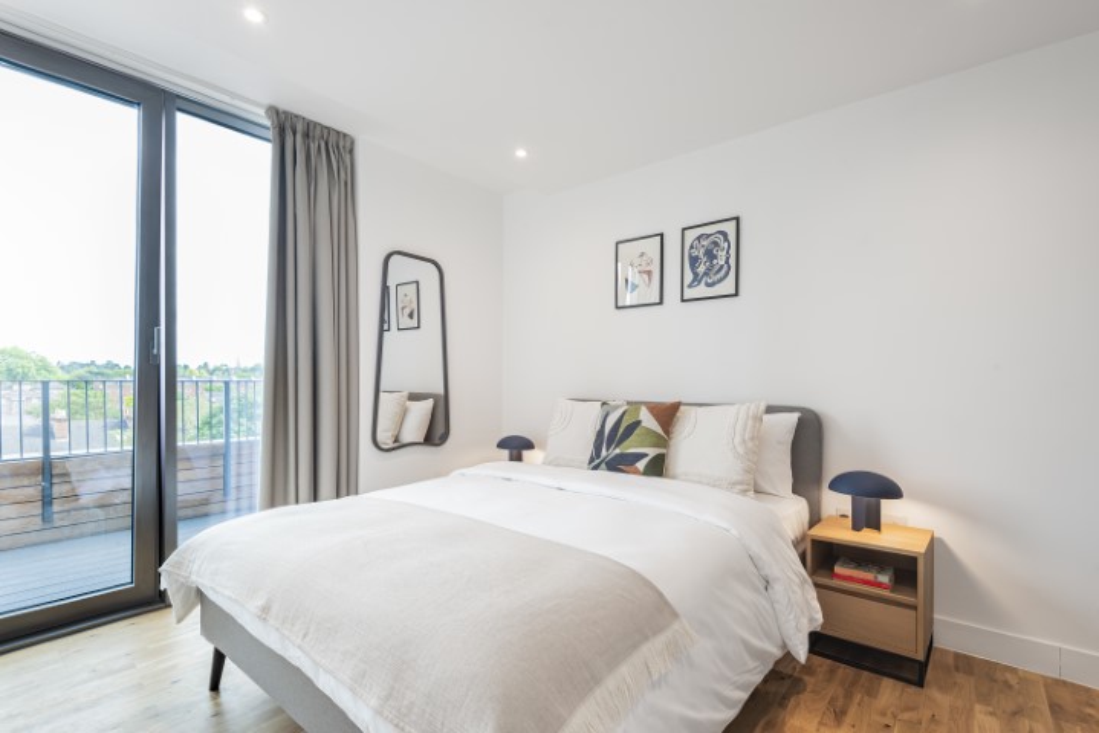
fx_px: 489
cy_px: 366
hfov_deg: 96.7
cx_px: 550
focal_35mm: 16
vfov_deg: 73.8
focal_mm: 16
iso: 250
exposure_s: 1/8
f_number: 10
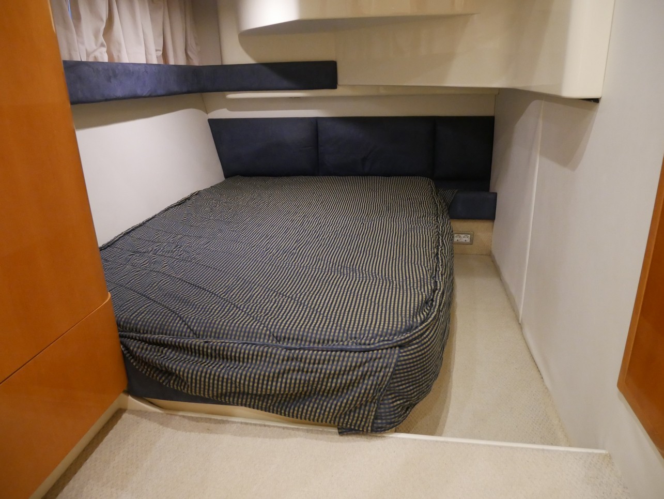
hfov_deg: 71.6
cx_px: 332
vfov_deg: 56.9
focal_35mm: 24
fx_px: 461
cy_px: 250
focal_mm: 12
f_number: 3.5
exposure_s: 1/15
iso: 3200
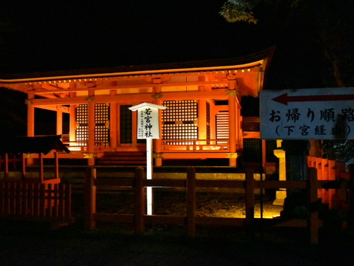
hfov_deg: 53.2
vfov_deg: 41.2
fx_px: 353
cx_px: 172
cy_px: 134
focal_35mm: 35
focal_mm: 21
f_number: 4.5
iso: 18000
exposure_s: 1/50
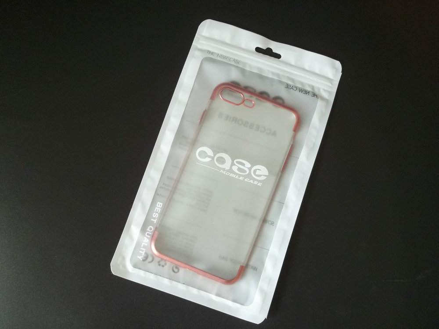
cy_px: 164
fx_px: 457
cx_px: 220
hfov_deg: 51.4
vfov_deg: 39.7
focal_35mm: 36
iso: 160
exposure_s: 1/30
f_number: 3.1
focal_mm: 6.5
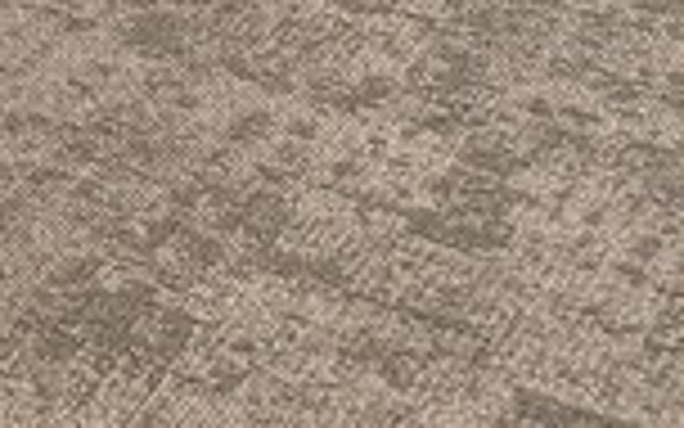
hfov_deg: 10.0
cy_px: -1036
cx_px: -1174
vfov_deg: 6.7
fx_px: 3188
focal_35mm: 171
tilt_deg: -9.4
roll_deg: +0.7
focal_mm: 6.76
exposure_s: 1/50
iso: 320
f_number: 1.78
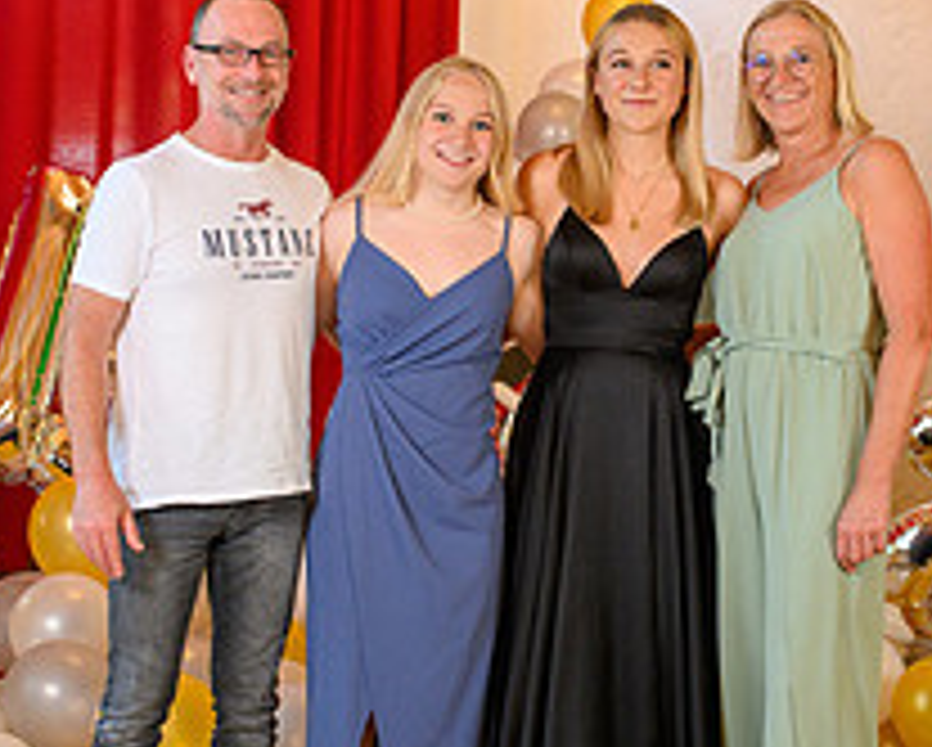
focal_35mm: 92
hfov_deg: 20.8
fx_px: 2540
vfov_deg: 16.7
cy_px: 248
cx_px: 558
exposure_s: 1/100
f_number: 3.5
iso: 1250
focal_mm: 35
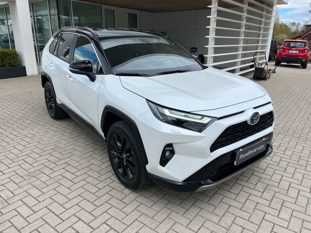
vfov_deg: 53.1
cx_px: 156
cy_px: 116
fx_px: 234
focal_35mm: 26
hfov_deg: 67.3
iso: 50
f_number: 1.6
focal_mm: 5.1
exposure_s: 1/2755
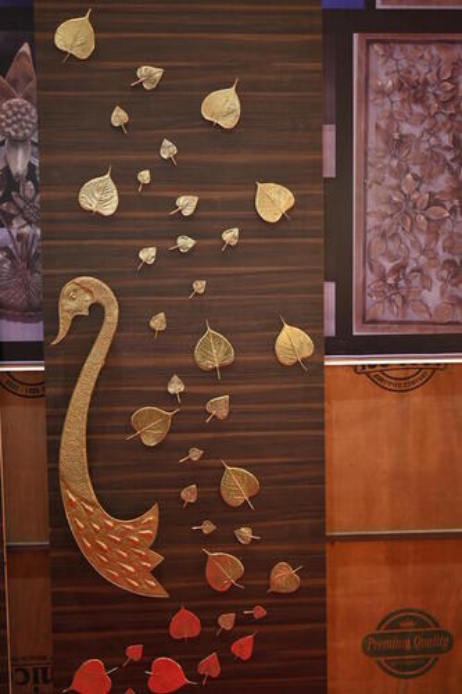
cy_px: 347
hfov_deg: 27.0
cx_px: 231
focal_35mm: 50
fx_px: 963
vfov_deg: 39.6
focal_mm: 50
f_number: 1.8
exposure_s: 1/80
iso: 250
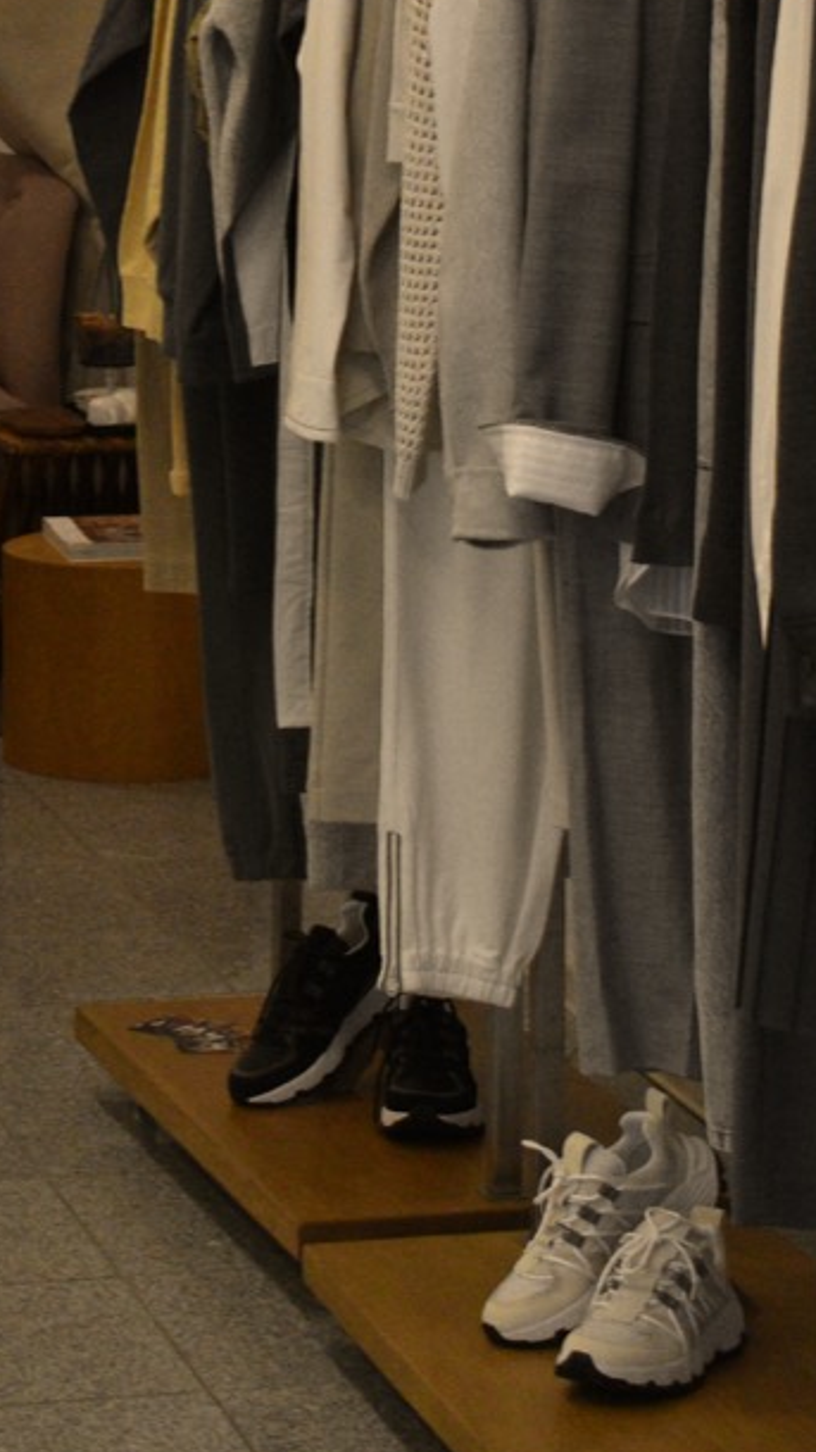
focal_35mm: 140
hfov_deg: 8.6
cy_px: -150
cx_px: 109
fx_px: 5387
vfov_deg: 15.0
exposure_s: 1/200
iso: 1600
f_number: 6.3
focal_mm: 34
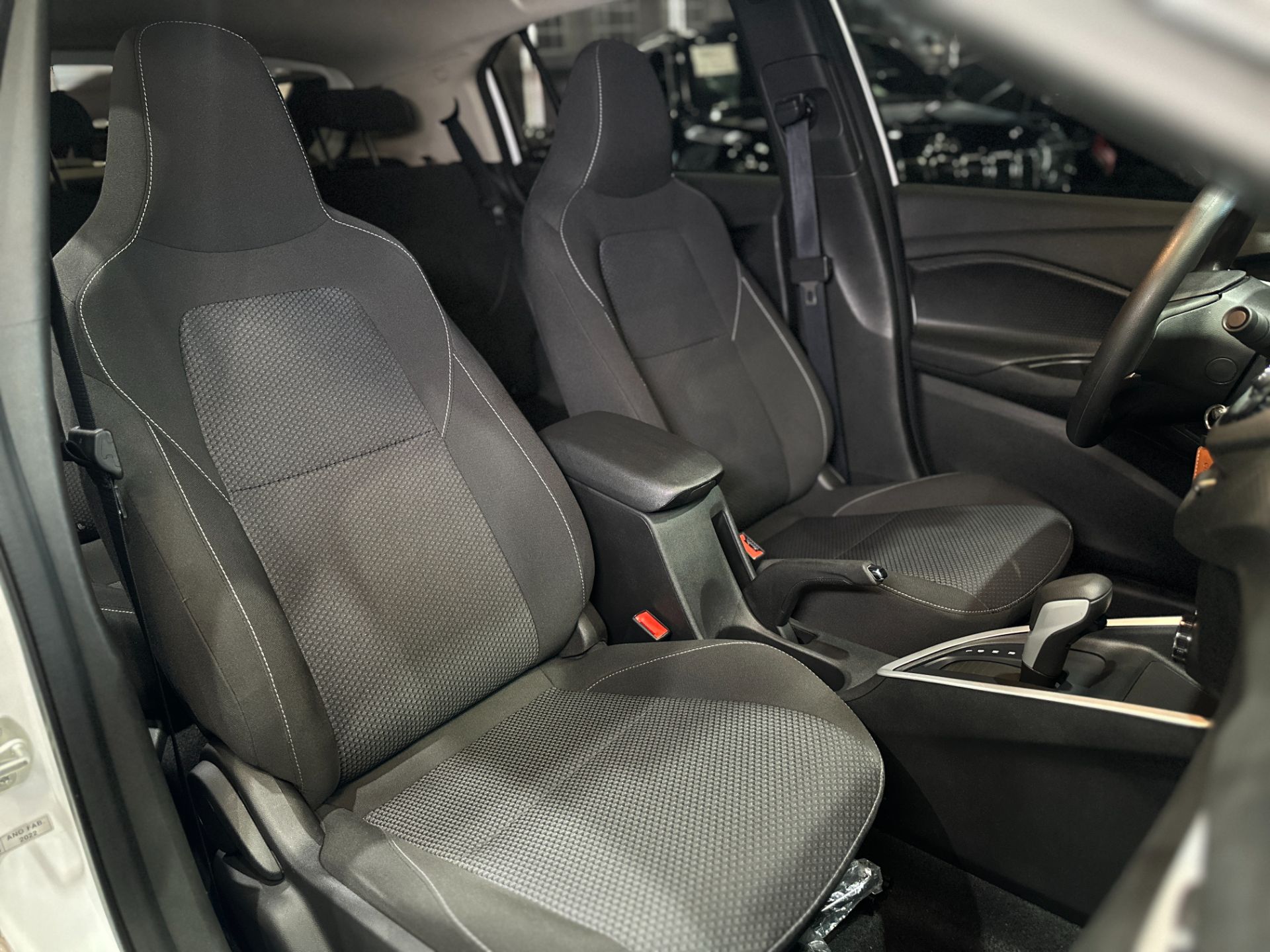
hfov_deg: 71.6
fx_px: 881
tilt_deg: -21.0
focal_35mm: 24
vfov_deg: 56.8
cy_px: 476
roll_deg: +2.9
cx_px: 635
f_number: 1.78
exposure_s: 1/60
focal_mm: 6.86
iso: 800
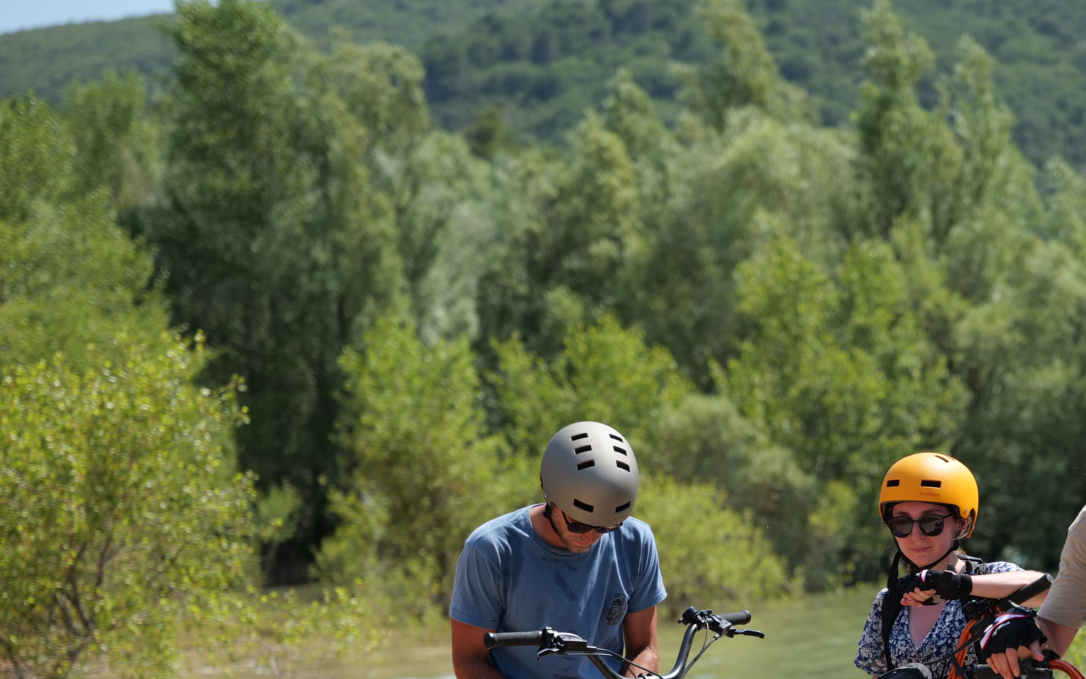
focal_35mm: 133
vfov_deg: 9.8
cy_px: 612
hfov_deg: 15.6
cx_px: 907
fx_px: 3937
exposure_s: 1/400
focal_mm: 70
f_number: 2.8
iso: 320
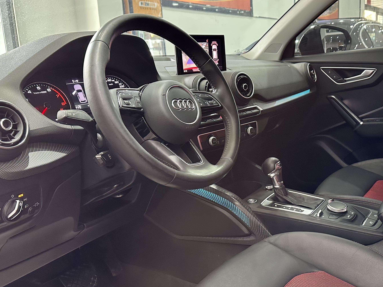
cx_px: 253
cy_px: 131
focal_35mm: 36
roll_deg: +2.6
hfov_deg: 50.5
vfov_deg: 39.6
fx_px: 398
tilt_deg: -12.0
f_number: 1.78
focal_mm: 6.86
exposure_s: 1/50
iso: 320
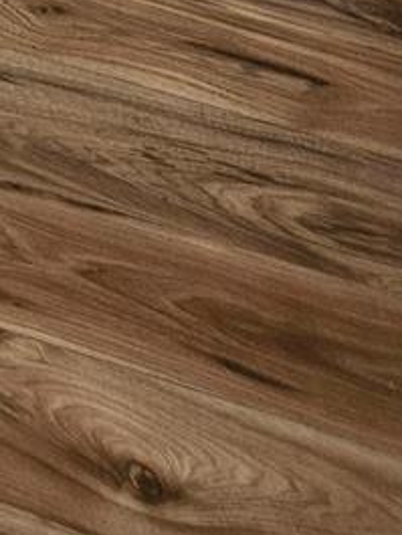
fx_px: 2011
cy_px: -904
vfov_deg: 11.4
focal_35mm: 130
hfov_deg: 10.2
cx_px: -512
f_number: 1.8
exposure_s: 1/120
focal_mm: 5.4
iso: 64
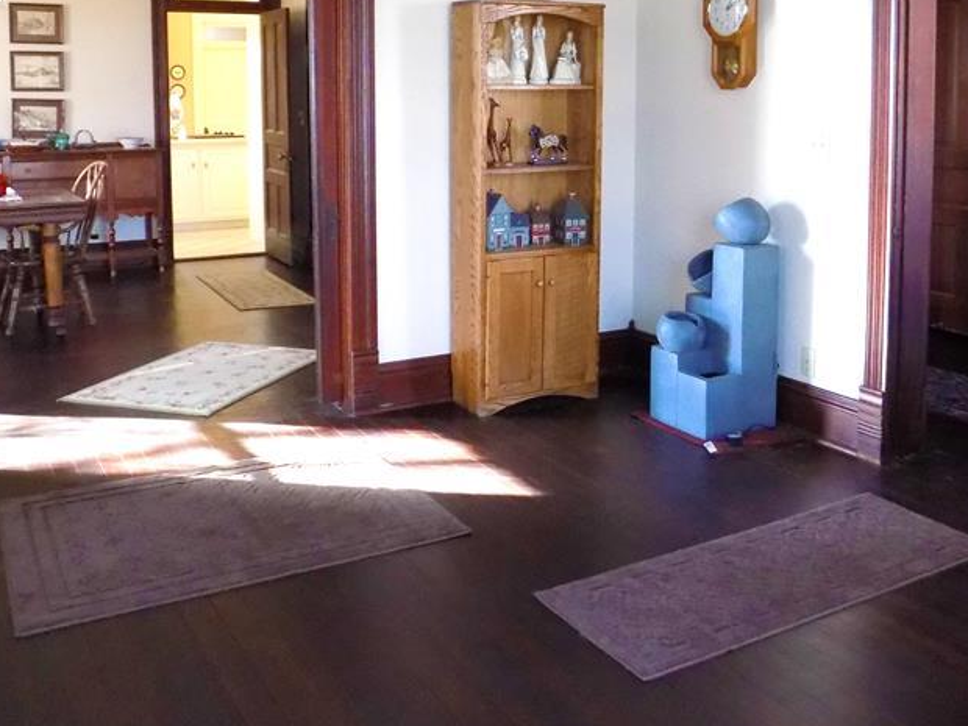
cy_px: 189
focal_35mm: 38
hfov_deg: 48.9
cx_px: 531
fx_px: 1063
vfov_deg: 36.9
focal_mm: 4
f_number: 3.1
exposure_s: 1/30
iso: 360
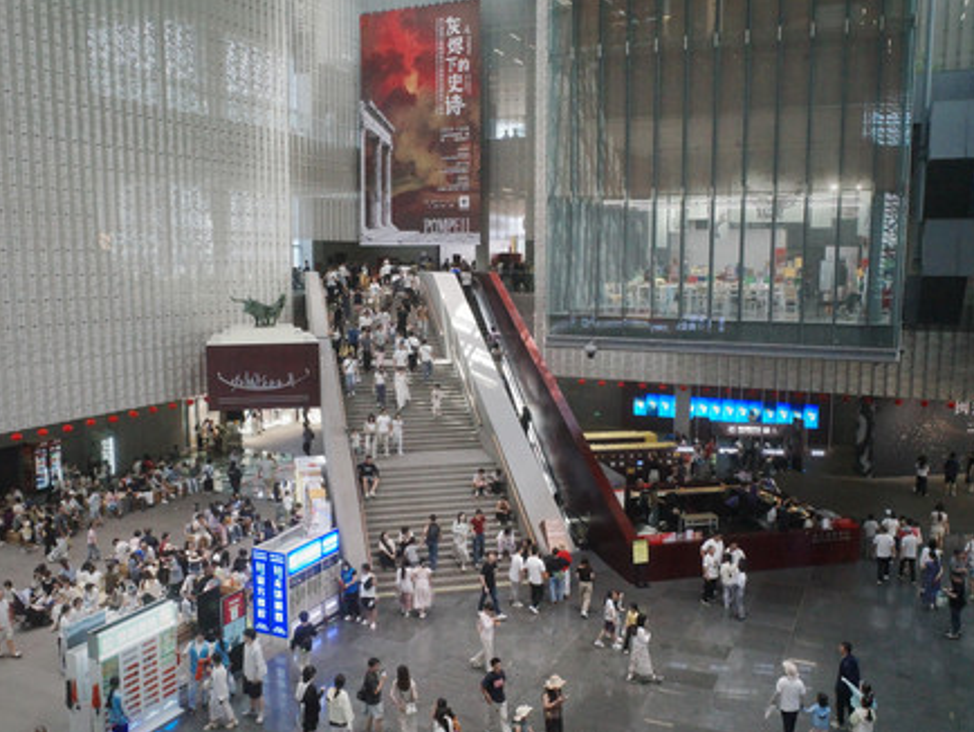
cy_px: 367
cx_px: 487
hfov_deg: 58.3
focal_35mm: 31
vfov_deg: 45.5
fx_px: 873
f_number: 5.6
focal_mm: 18.3
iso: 6400
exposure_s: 1/250
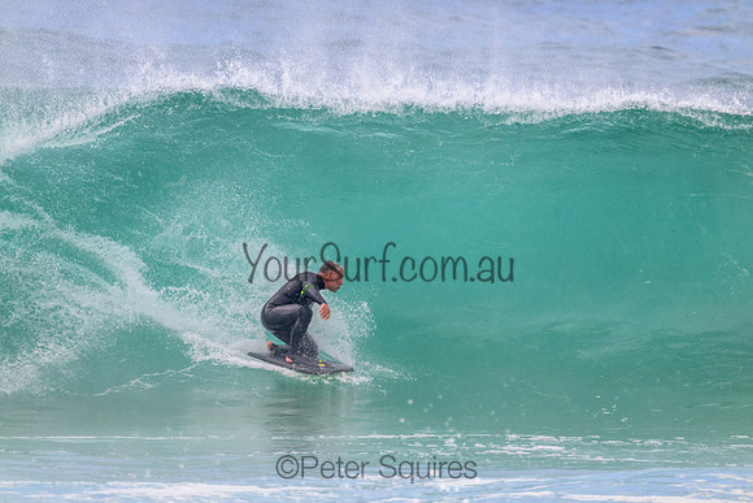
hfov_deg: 2.6
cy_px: 252
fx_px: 16736
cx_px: 376
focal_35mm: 800
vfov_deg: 1.7
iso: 1800
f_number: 11
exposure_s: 1/2000
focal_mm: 800
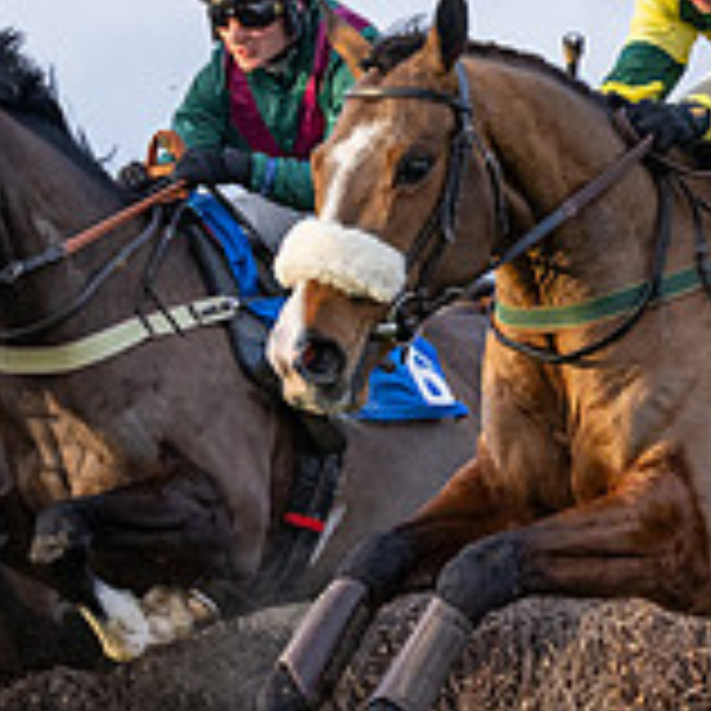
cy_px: 500
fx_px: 6971
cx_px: 508
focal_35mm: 300
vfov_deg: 5.8
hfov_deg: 5.8
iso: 800
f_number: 2.8
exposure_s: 1/2500
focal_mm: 70
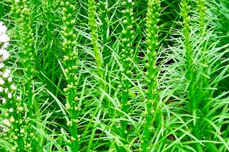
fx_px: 623
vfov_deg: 13.9
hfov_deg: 20.4
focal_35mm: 98
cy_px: 121
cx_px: 25
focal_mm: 5.4
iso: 160
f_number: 3.5
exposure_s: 1/193
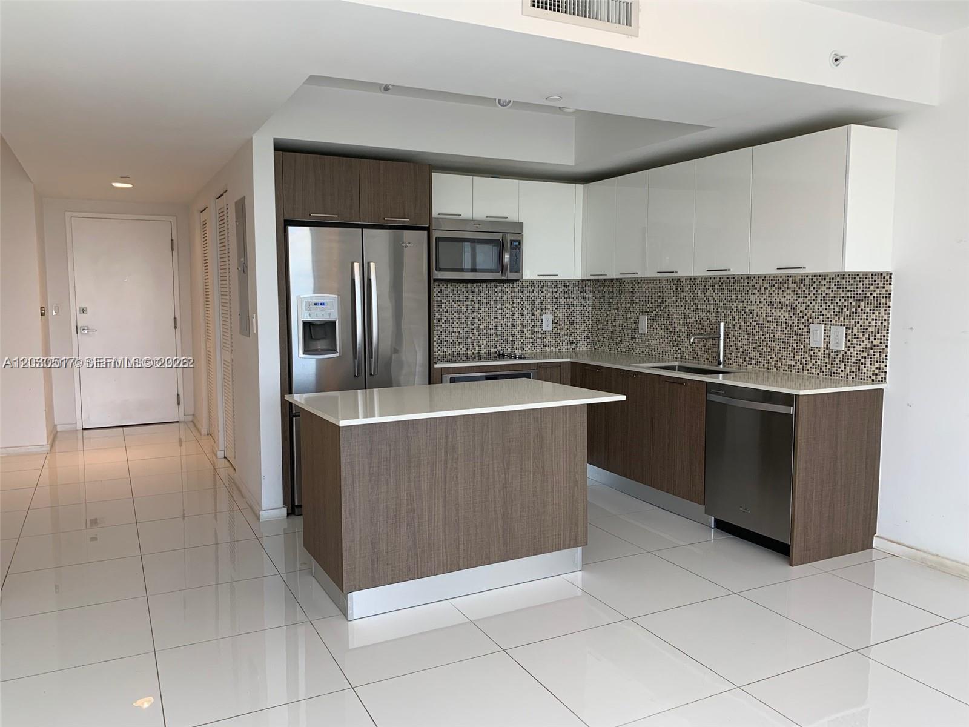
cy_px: 364
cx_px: 484
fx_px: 728
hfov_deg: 67.3
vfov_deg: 53.1
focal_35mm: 26
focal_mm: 4.25
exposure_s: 1/120
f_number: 1.8
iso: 50
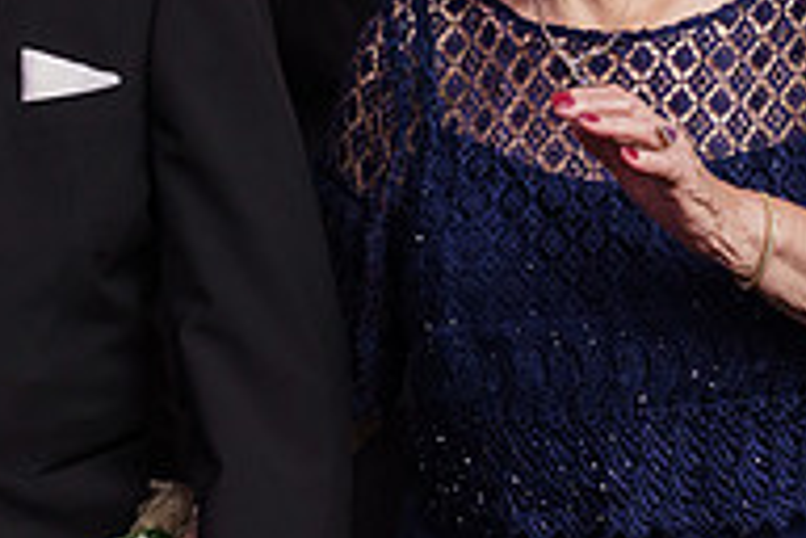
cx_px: 96
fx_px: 6224
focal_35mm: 278
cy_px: -82
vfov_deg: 4.9
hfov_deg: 7.4
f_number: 2.8
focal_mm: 70
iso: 1250
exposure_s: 1/160
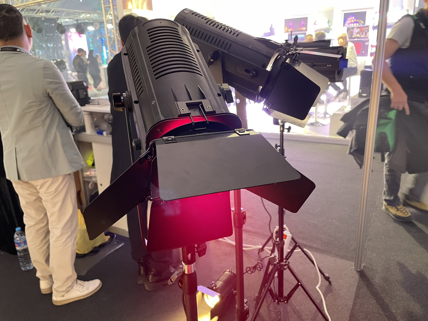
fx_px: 321
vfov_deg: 53.1
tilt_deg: -17.9
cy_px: 160
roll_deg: +3.5
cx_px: 214
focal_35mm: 26
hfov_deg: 67.3
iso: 200
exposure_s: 1/49
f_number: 1.6
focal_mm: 4.2
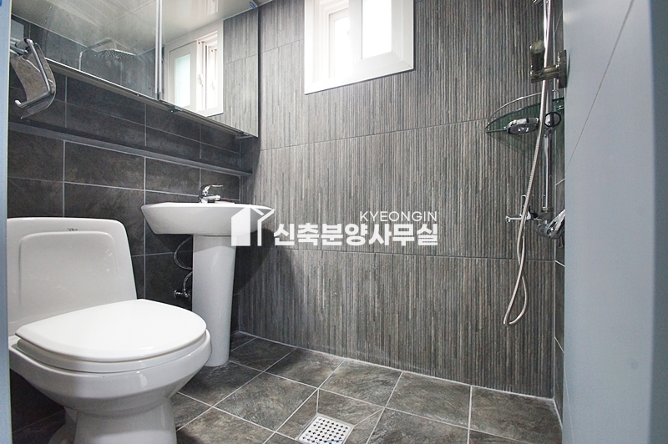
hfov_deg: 100.4
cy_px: 222
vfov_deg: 77.2
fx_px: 278
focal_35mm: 15
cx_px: 334
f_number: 9
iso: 1600
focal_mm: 10
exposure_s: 1/10
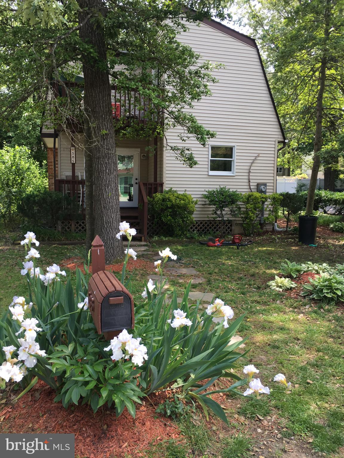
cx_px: 172
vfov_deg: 61.7
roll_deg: -1.6
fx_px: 384
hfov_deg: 48.2
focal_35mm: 29
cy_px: 229
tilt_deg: -5.4
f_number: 2.2
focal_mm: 4.15
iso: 25
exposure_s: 1/222
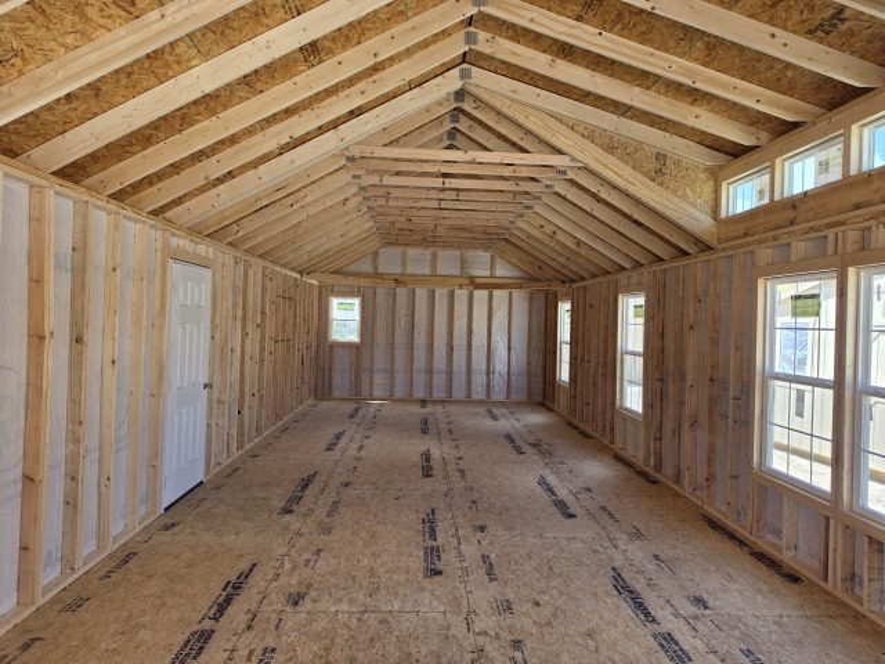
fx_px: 588
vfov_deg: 58.9
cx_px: 442
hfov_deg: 73.9
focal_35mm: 23
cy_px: 332
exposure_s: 1/359
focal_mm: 6.5
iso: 20
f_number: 1.4
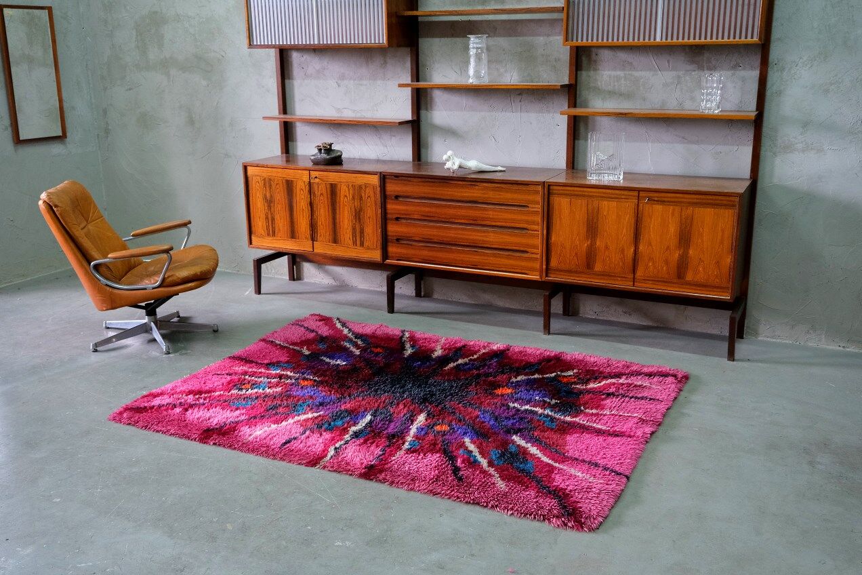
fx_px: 790
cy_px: 288
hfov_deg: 57.2
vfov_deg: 40.0
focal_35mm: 33
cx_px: 431
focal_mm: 22.3
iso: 1600
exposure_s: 1/30
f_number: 4
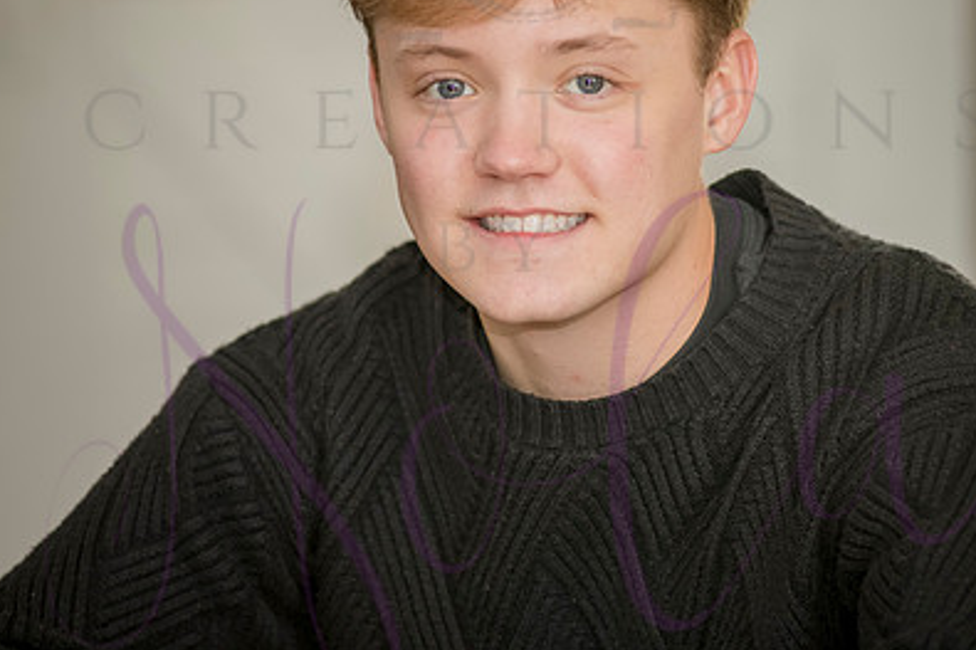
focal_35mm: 294
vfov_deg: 4.7
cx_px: 539
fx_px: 7967
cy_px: 241
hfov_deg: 7.0
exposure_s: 1/250
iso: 800
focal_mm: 200
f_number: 4
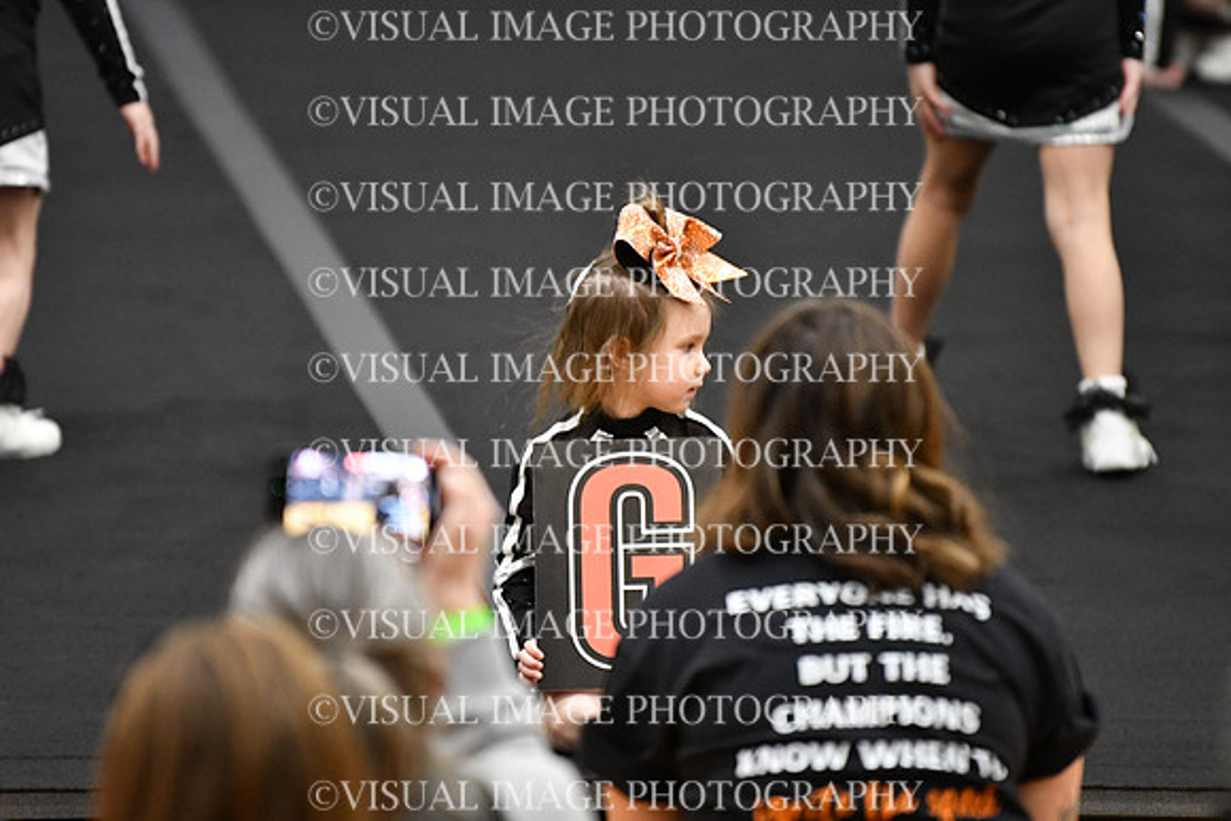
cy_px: 410
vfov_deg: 4.6
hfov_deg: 6.9
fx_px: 10260
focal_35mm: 300
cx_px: 616
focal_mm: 200
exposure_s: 1/800
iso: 5000
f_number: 2.8
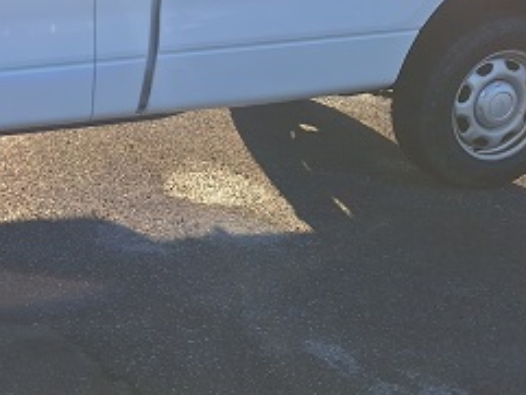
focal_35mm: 61
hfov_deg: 29.2
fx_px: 927
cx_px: -24
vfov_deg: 23.8
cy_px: 107
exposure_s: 1/1416
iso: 25
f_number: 1.8
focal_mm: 5.54
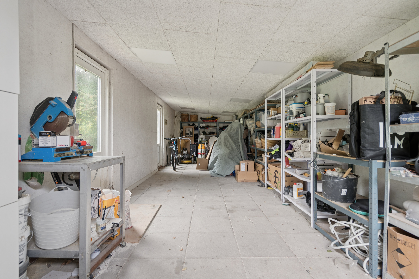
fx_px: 209
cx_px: 210
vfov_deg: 67.4
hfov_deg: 90.0
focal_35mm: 18
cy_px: 140
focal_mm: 18
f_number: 4
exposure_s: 1/3.33
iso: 400
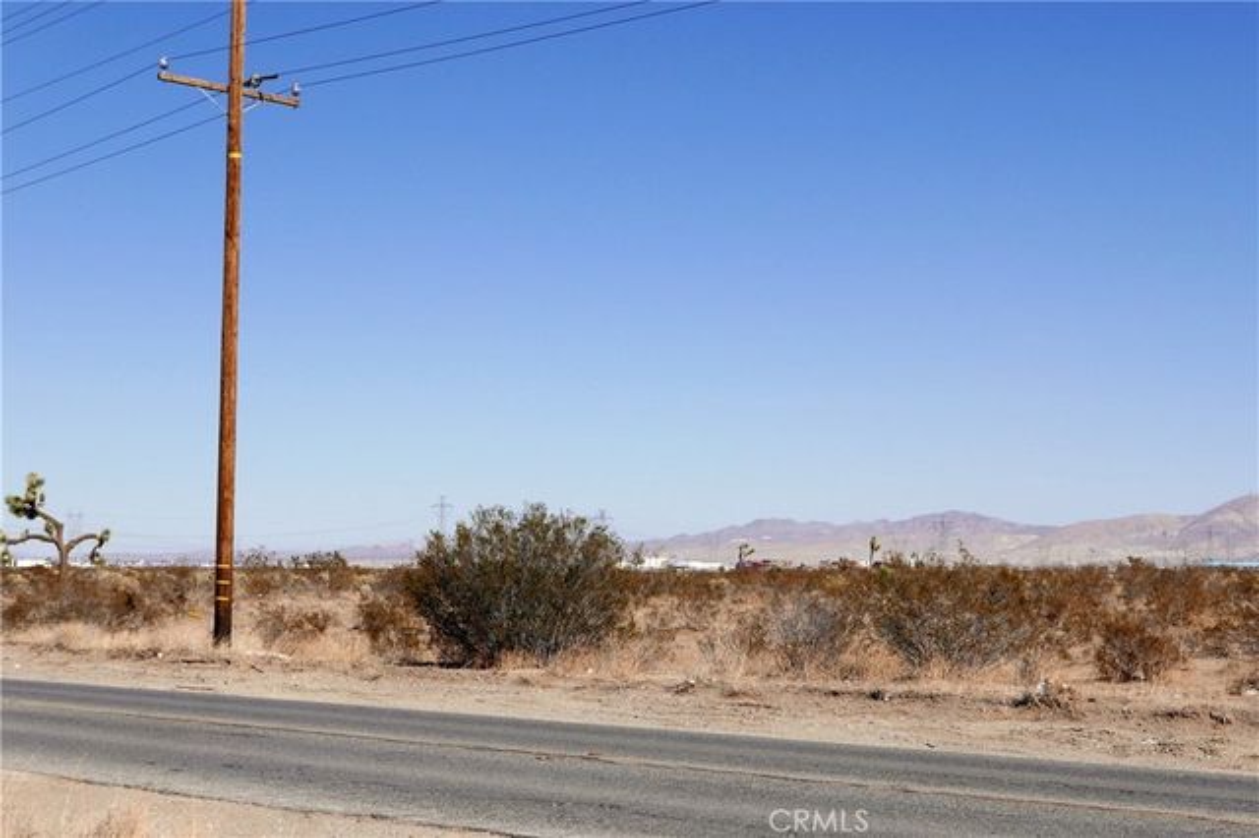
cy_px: 419
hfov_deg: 32.4
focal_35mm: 62
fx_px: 2167
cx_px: 630
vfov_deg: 21.9
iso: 200
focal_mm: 28.2
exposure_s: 1/1600
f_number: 5.6
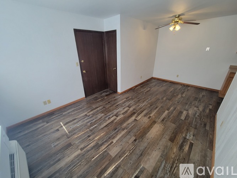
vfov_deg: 89.9
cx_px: 118
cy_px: 89
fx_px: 89
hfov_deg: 106.2
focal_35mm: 13
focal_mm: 2.2
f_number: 2.2
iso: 64
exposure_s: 1/60
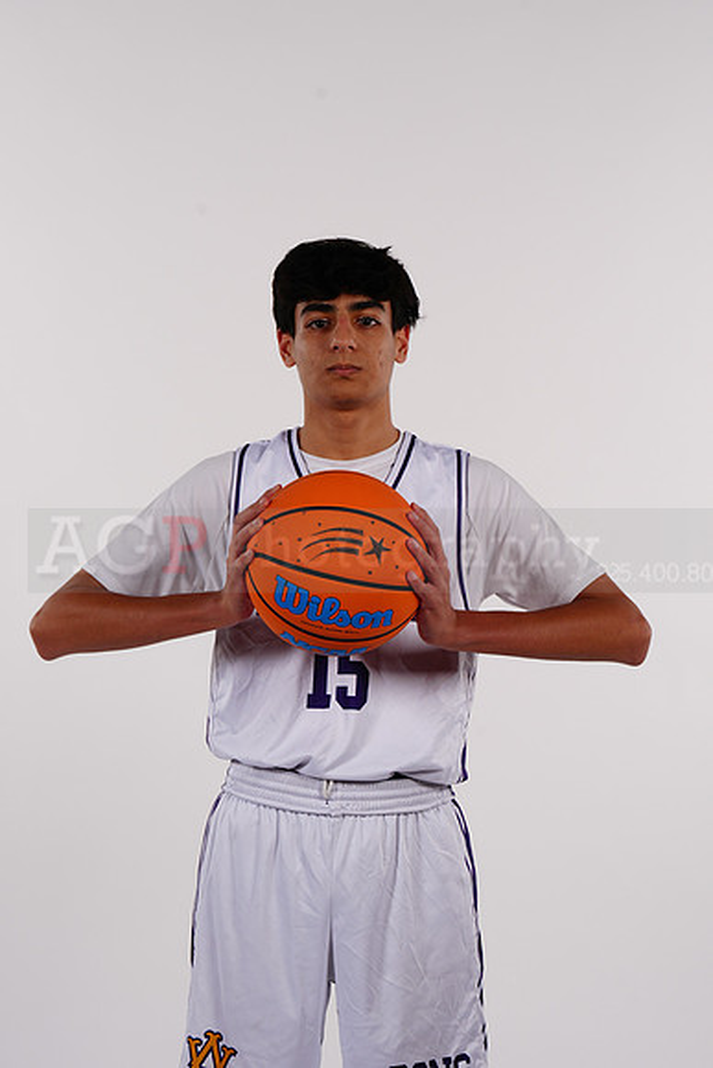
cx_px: 356
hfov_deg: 9.4
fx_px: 4334
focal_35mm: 146
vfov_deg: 14.1
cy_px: 534
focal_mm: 146
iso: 200
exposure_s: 1/500
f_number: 10
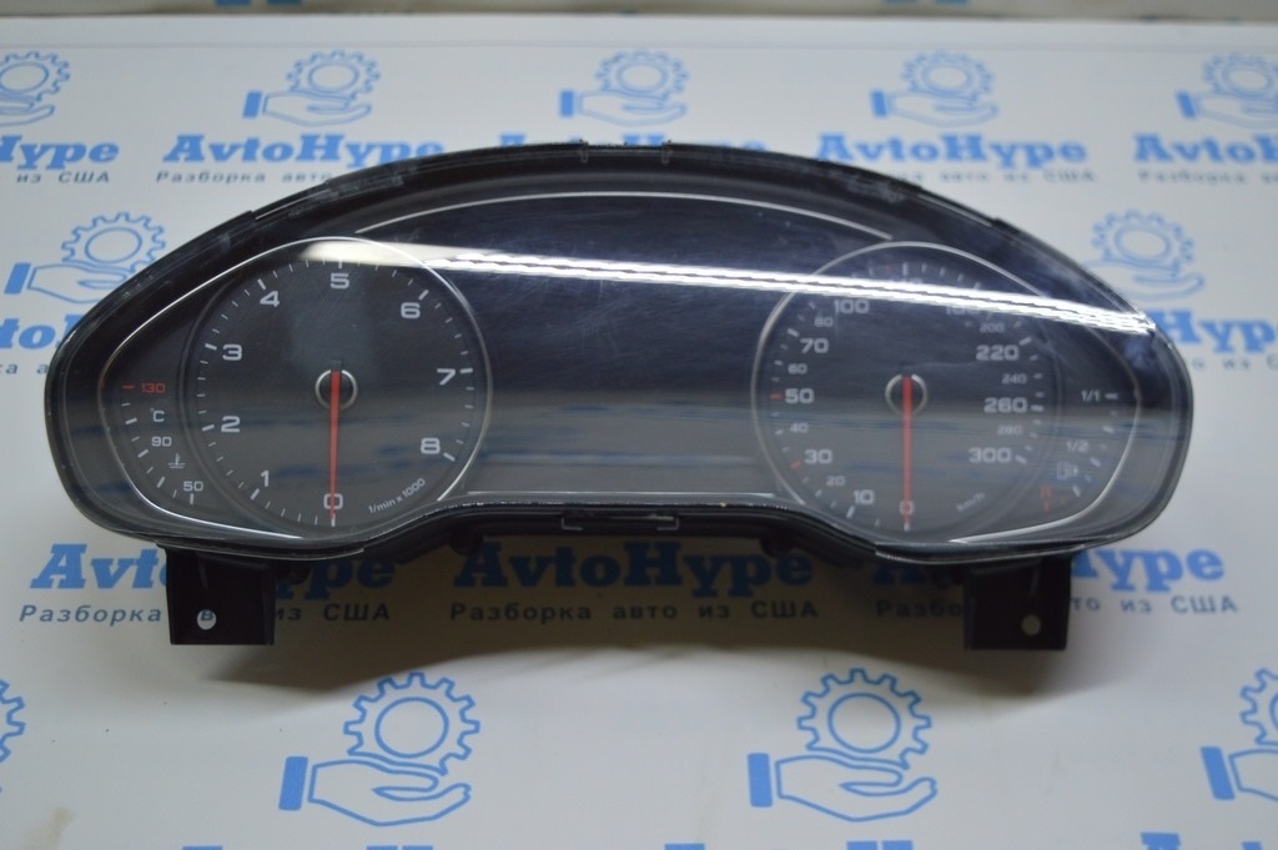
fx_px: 1703
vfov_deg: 28.0
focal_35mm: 48
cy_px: 425
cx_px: 639
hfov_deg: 41.1
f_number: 4.5
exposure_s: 1/100
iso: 400
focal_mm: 32
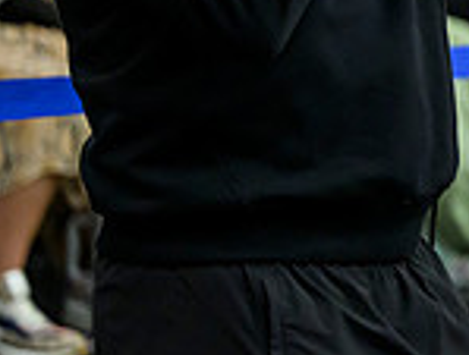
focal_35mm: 432
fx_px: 5877
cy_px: -107
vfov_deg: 3.5
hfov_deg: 4.5
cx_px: 1007
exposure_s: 1/800
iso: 5000
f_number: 2.8
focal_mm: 98
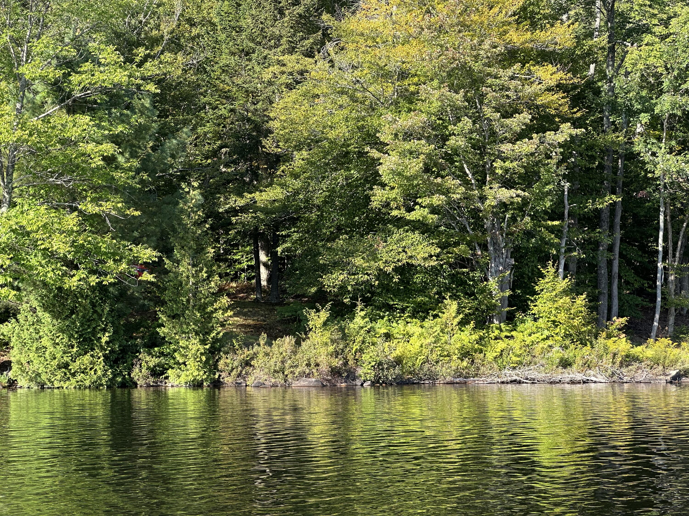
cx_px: 344
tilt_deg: +4.3
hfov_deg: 25.3
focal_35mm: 77
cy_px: 258
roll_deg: +0.3
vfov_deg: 19.1
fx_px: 1533
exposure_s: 1/129
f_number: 2.8
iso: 32
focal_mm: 9
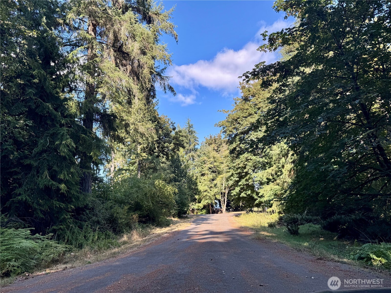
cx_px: 196
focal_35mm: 24
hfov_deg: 71.6
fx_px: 271
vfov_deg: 56.8
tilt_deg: +15.6
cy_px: 146
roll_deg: +0.6
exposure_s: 1/980
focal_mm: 6.76
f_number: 1.78
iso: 80
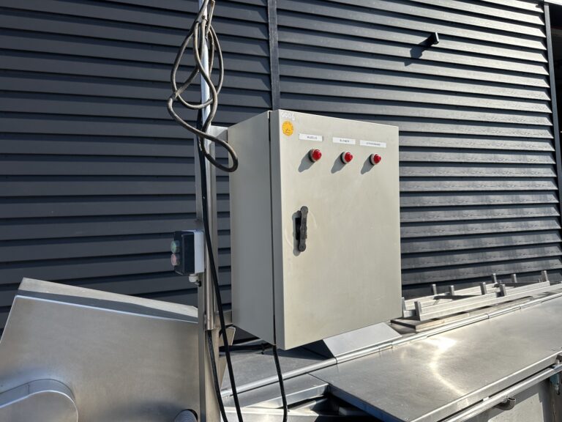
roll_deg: +3.5
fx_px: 390
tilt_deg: +4.8
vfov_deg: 56.8
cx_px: 281
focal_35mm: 24
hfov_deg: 71.6
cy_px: 211
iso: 80
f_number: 1.78
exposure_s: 1/5000
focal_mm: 6.86
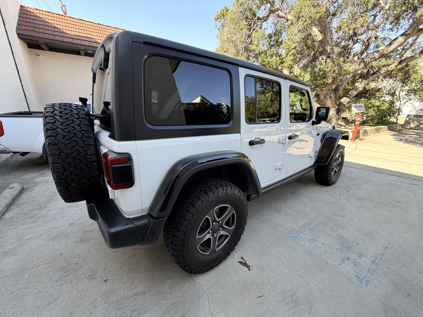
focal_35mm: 14
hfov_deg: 102.1
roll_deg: -2.0
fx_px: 171
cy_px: 158
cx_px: 212
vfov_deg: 85.7
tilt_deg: -18.6
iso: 40
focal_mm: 2.22
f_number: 2.2
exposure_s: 1/125
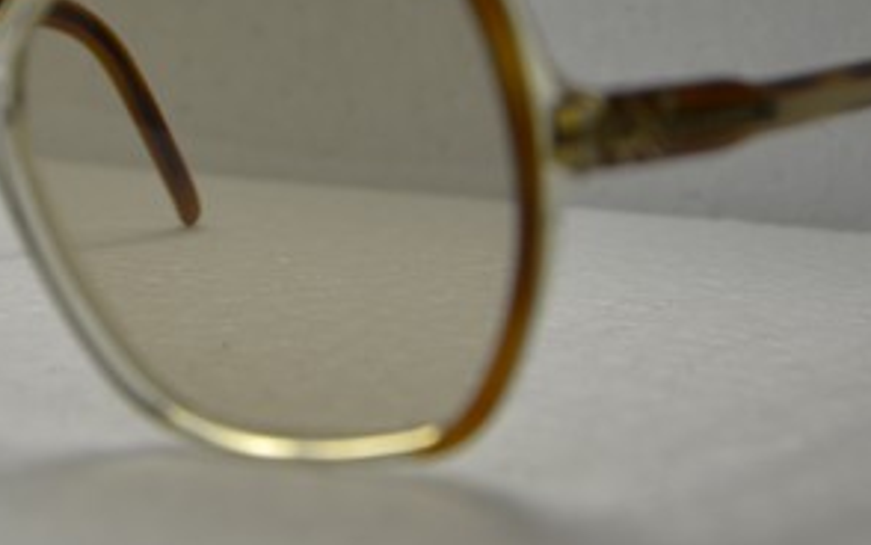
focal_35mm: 131
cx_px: 210
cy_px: -9
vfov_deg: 9.9
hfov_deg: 15.9
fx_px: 3111
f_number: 4.8
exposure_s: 1/30
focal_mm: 42
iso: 140
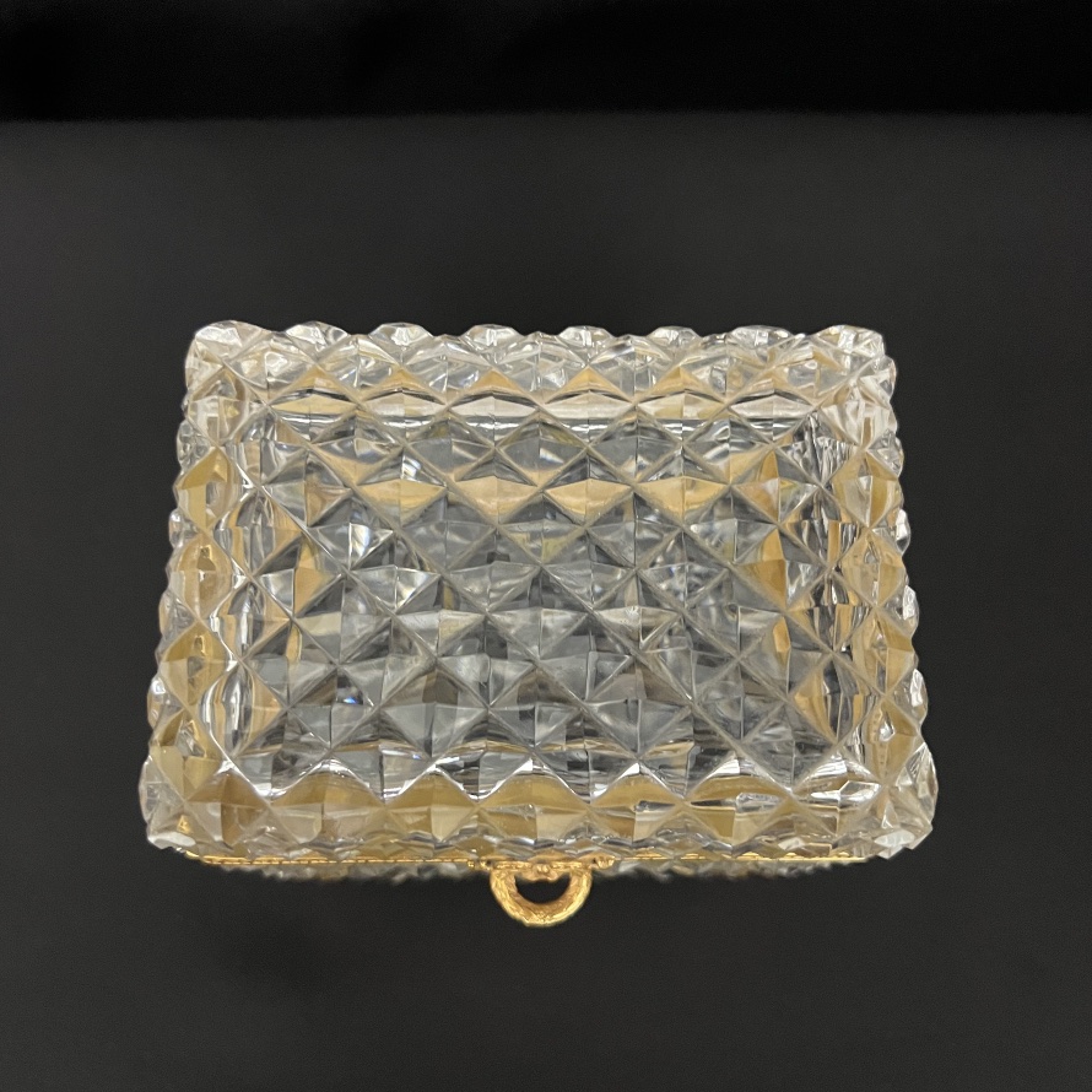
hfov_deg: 52.5
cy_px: 558
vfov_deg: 52.5
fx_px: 1106
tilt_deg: -72.9
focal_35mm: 31
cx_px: 545
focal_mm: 5.7
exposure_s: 1/40
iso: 640
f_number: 1.5
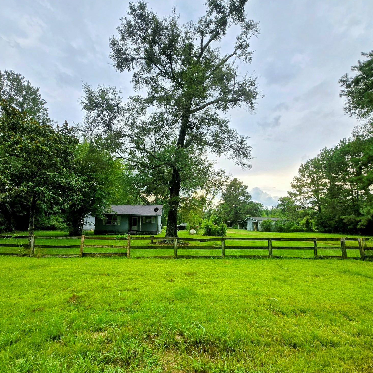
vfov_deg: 87.4
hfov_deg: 87.3
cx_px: 175
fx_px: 195
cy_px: 191
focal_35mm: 16
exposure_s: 1/130
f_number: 2.2
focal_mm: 1.7
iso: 25
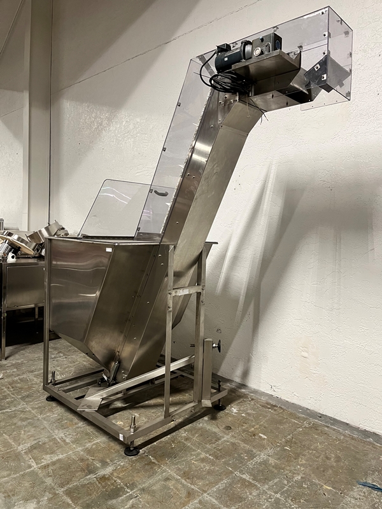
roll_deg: -1.5
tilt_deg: -4.7
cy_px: 254
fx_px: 383
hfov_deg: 53.1
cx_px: 191
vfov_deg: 67.3
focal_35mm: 26
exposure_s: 1/60
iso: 200
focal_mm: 5.1
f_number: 1.6
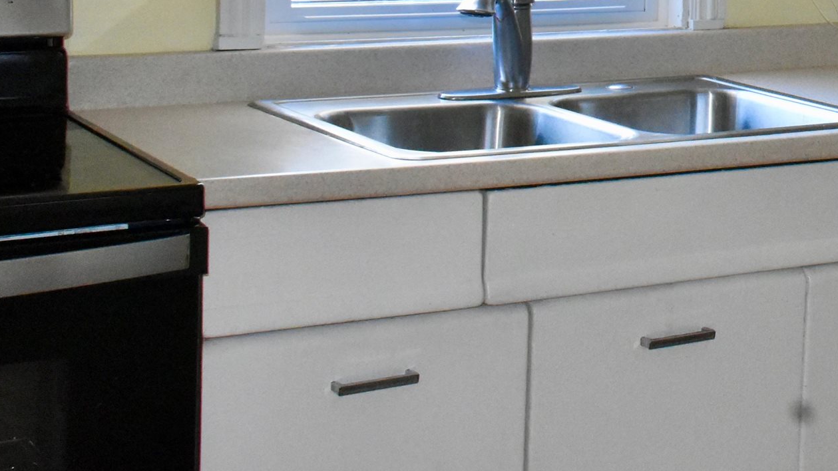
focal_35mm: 92
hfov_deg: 22.2
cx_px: 866
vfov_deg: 12.9
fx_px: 2044
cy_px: -77
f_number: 14
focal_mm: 24
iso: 4500
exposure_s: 1/60
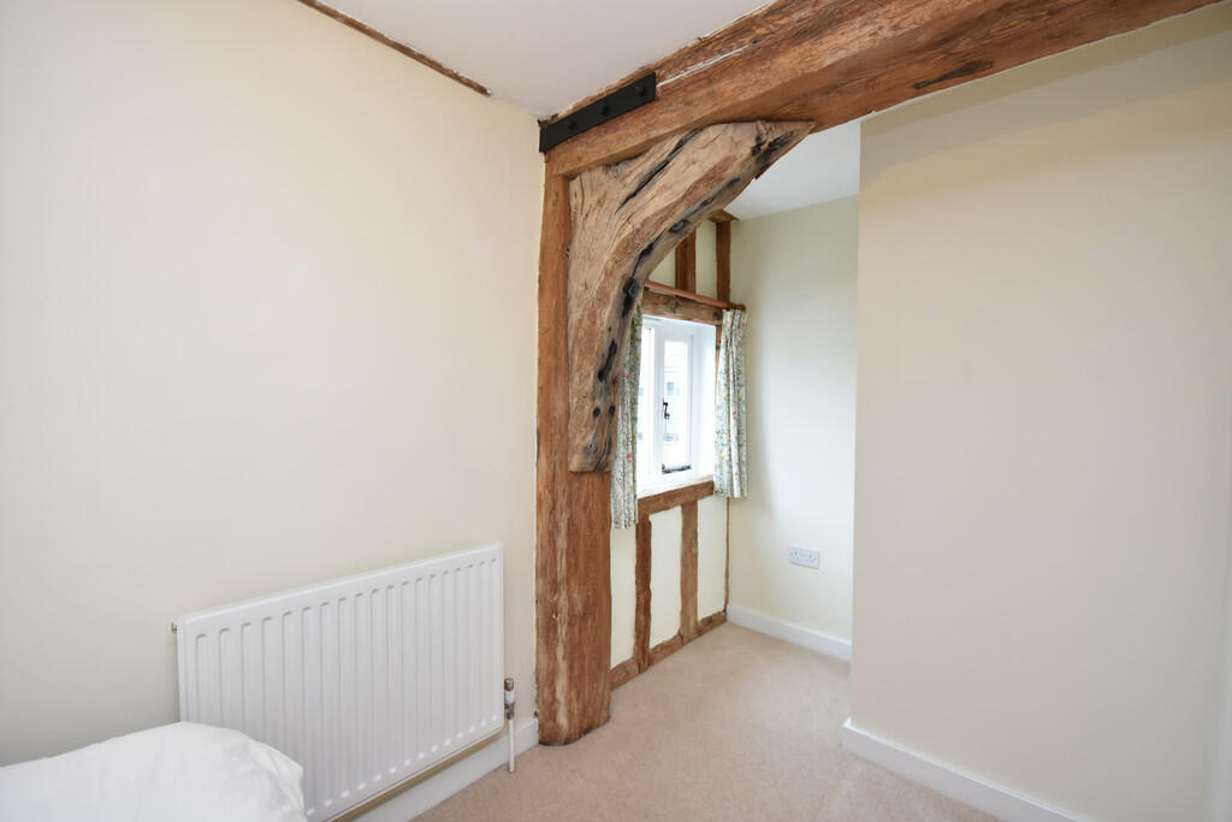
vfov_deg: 77.3
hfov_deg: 100.4
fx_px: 513
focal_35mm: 15
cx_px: 616
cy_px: 411
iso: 800
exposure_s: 1/100
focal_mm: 10
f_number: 5
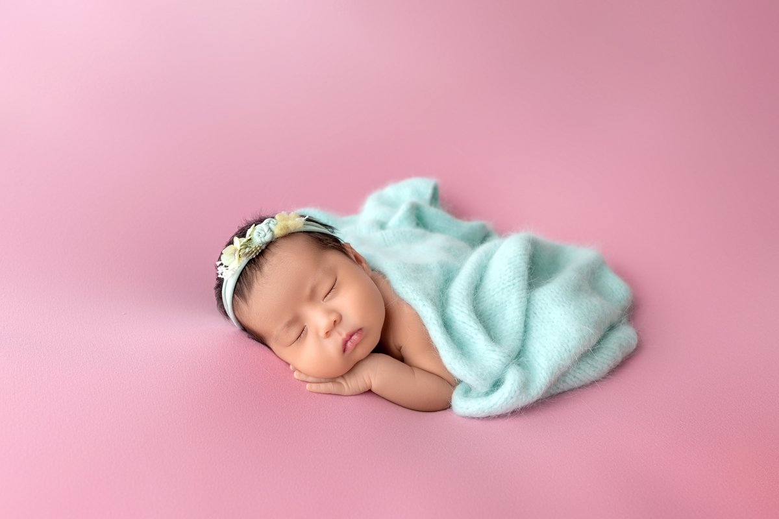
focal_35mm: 28
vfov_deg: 46.4
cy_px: 260
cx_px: 390
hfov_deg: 65.5
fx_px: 606
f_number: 4.5
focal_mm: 28
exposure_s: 1/160
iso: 100
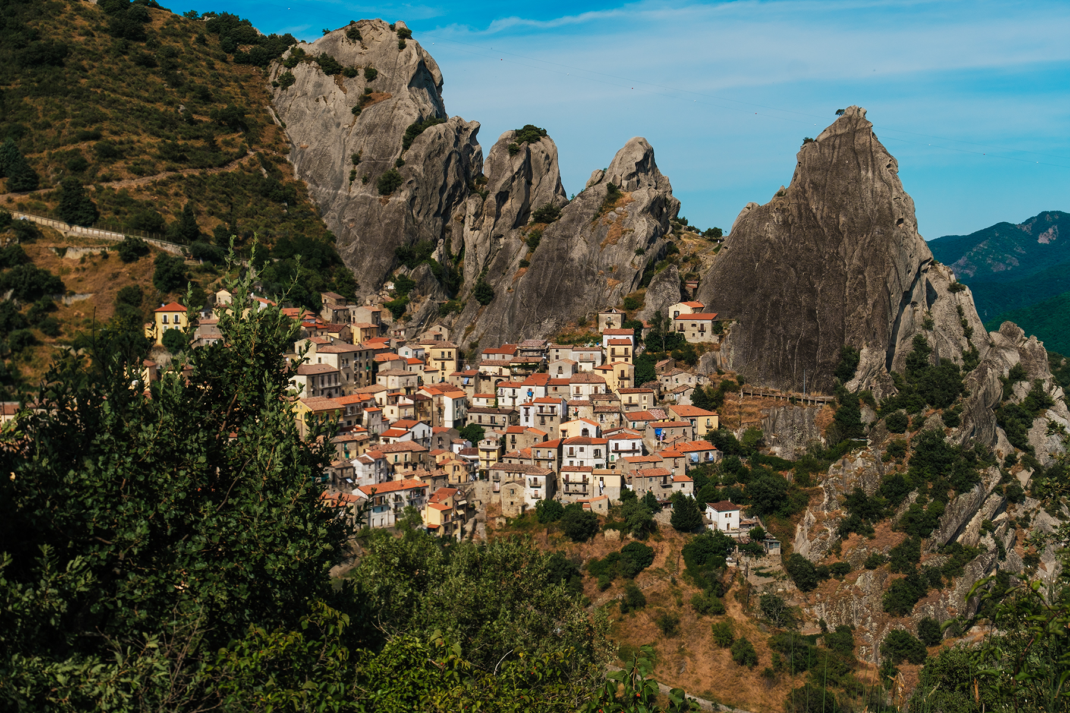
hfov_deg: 37.5
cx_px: 535
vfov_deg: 25.5
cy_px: 356
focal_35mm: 53
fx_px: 1575
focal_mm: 35
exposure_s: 1/250
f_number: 8
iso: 160
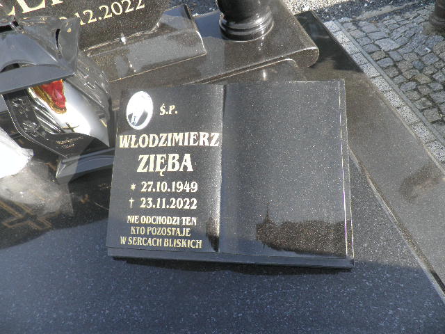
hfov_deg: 71.6
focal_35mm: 24
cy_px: 167
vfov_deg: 56.8
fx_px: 309
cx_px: 222
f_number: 3.3
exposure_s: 1/160
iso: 64
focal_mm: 4.3
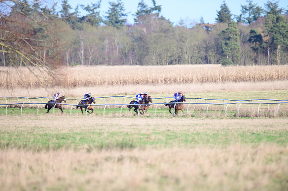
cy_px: 96
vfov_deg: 3.4
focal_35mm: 403
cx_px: 144
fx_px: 3221
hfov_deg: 5.1
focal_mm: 400
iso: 400
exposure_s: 1/2000
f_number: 5
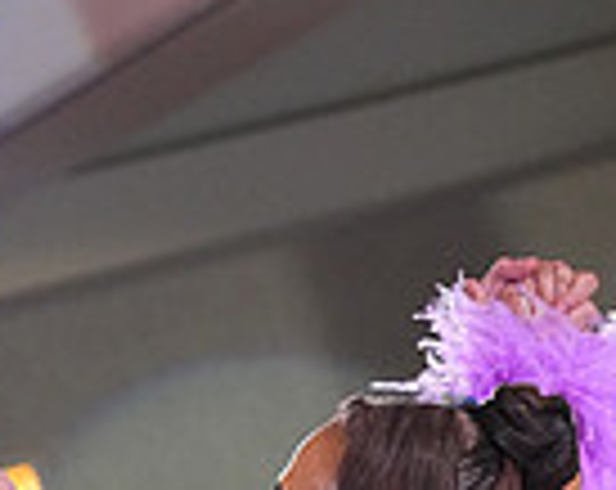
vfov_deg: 4.3
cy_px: 1115
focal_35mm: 351
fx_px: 6386
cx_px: 119
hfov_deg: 5.5
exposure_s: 1/400
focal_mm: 88
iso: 8000
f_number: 5
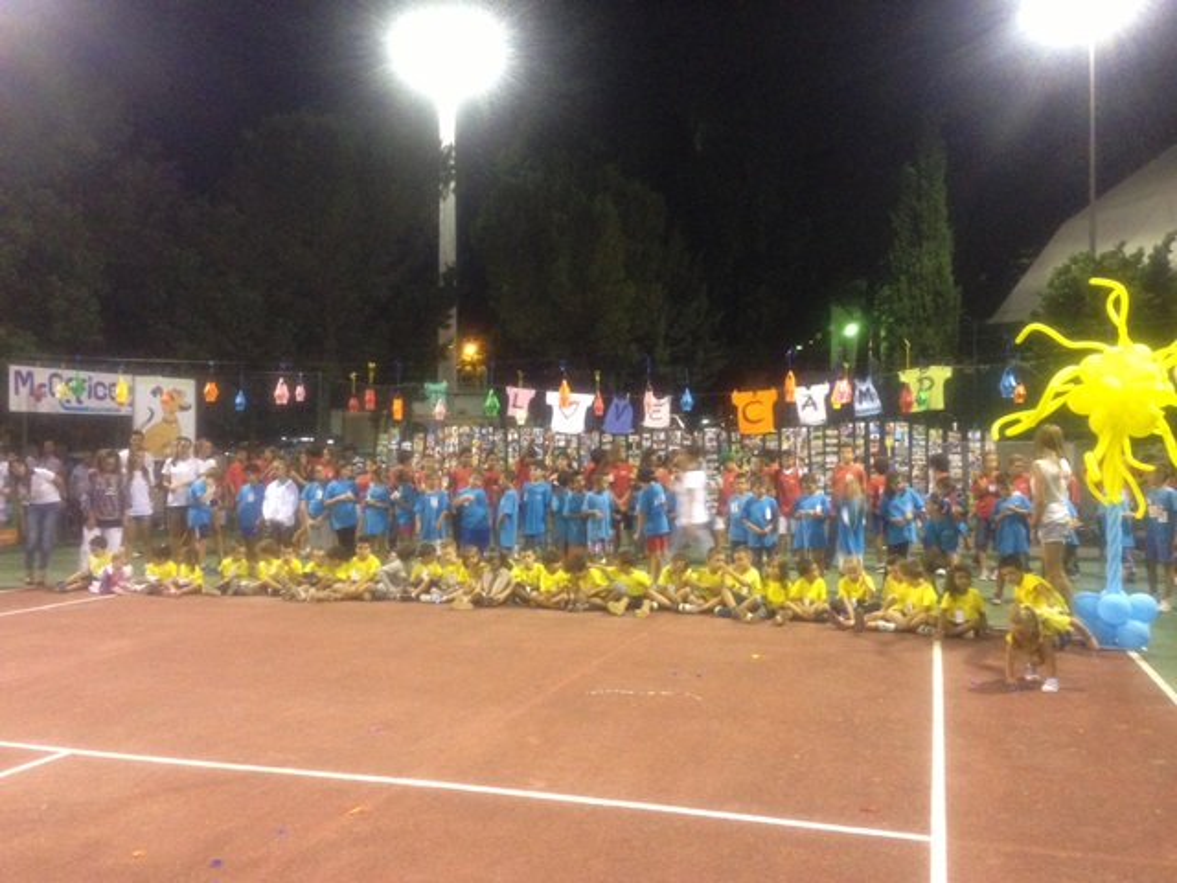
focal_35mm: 33
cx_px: 588
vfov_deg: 42.9
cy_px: 442
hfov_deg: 55.4
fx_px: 1122
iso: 400
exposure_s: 1/20
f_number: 2.4
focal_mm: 4.13
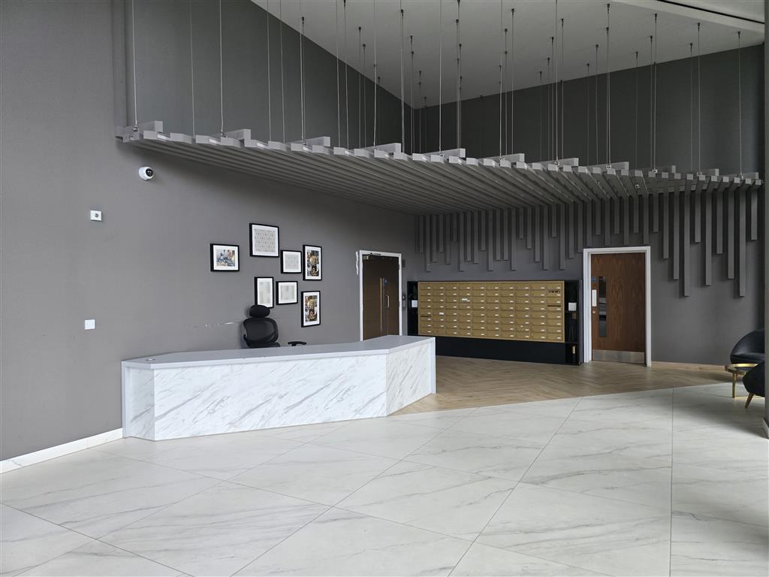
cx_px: 384
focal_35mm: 23
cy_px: 288
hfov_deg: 73.9
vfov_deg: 58.9
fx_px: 511
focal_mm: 6.3
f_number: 1.7
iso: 80
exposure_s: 1/180
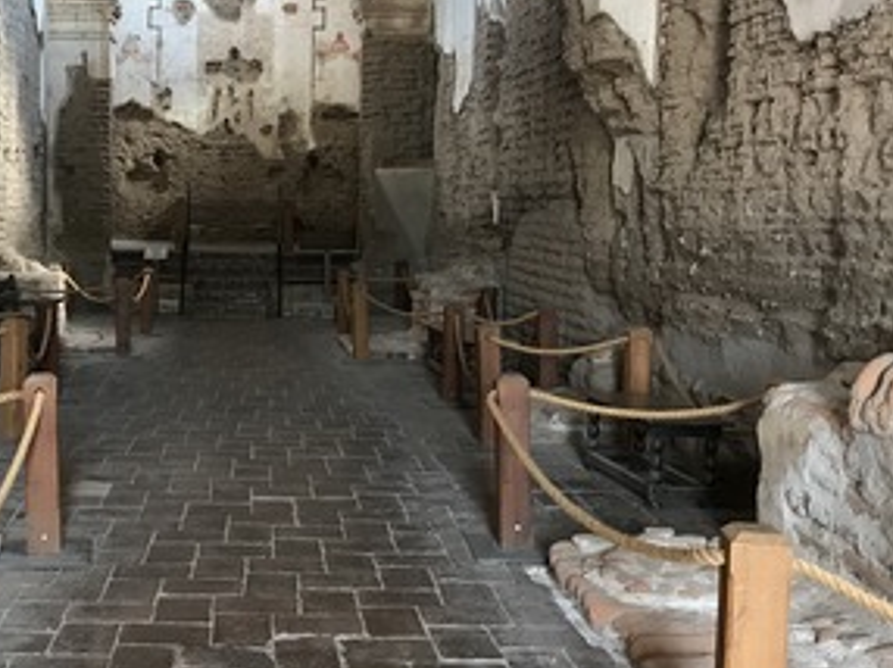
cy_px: 295
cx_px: 231
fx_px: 1263
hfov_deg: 38.0
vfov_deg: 29.6
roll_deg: -0.5
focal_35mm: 49
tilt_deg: -4.7
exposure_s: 1/15
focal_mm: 3.99
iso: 40
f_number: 1.8
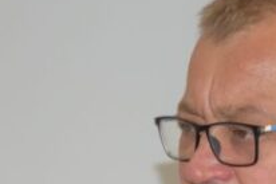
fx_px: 3853
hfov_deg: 4.1
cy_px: 305
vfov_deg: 2.7
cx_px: 225
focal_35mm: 503
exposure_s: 1/60
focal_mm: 90
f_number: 5.6
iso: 1800
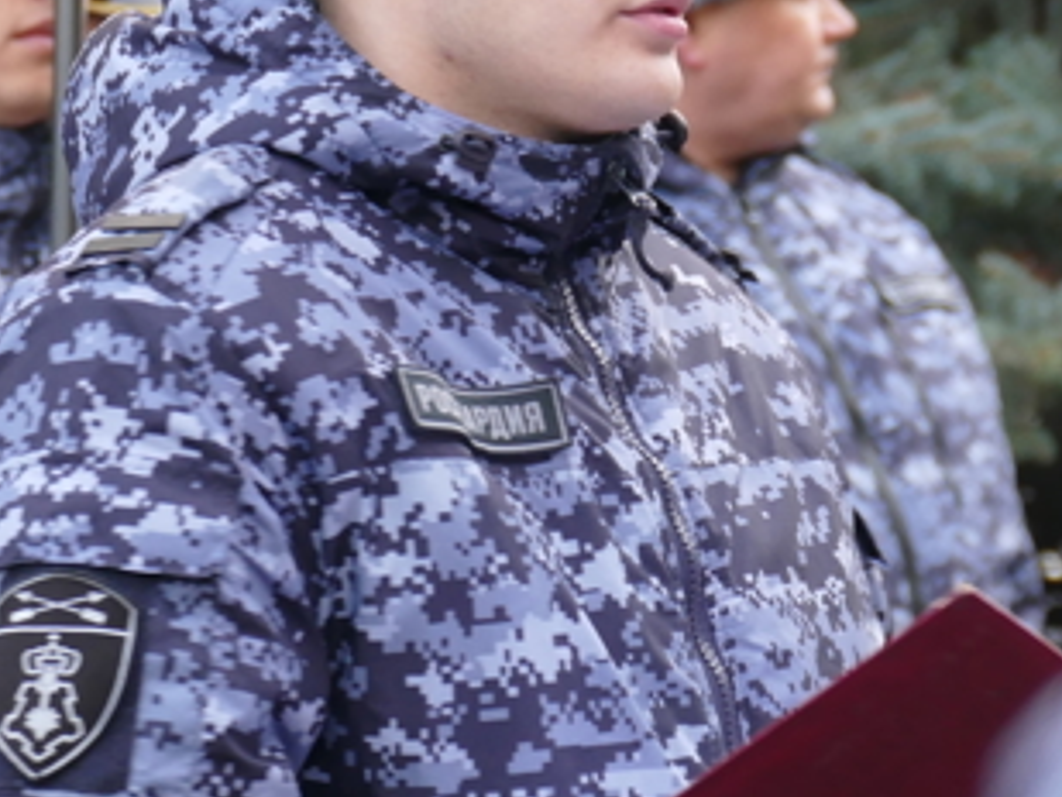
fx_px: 12184
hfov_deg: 5.0
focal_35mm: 397
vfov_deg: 3.7
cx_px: 485
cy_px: 254
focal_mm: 61.93
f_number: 4
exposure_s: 1/100
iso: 640
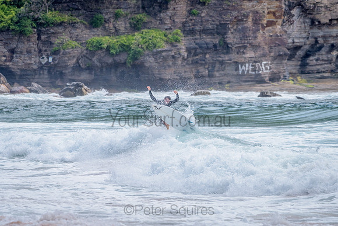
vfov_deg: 3.7
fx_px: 3454
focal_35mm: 368
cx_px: 188
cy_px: 119
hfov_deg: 5.6
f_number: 5.6
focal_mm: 300
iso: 250
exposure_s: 1/2000
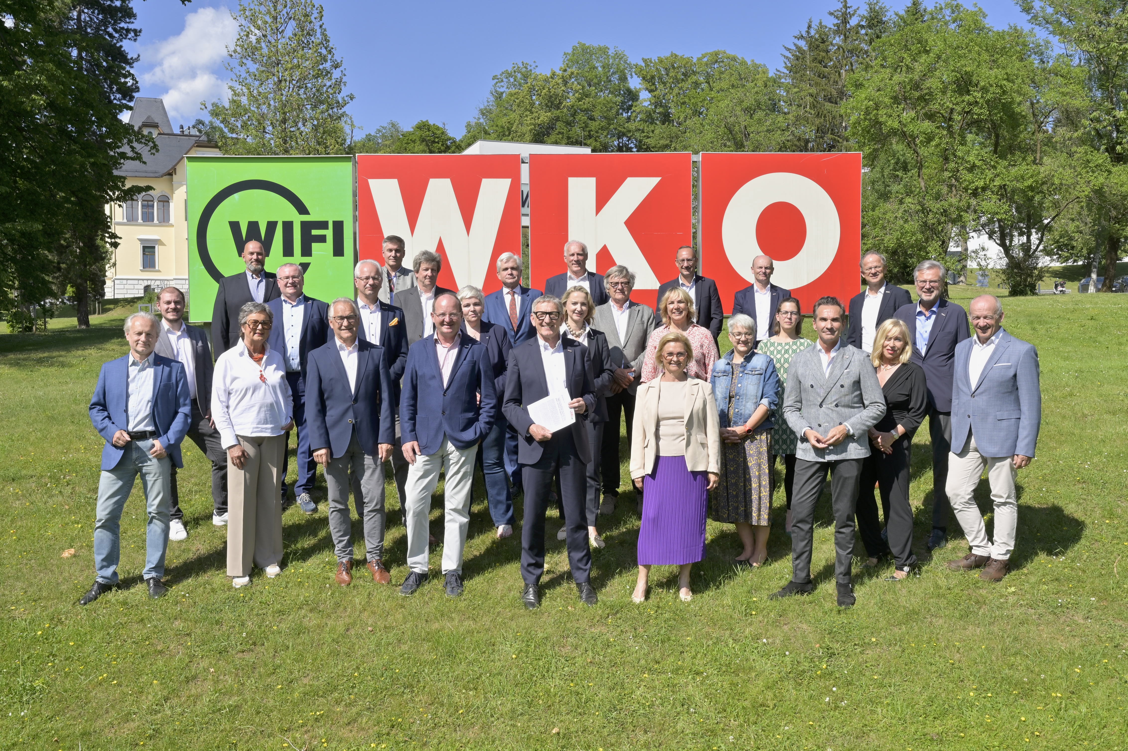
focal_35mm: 35
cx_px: 564
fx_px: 1096
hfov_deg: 54.4
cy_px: 376
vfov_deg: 37.8
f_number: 16
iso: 200
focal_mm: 35
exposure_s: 1/160
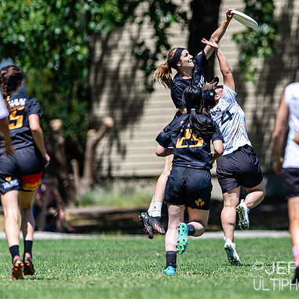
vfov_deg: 1.8
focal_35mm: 977
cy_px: 118
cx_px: 268
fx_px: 9548
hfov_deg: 1.8
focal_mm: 400
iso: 100
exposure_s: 1/1600
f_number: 3.2
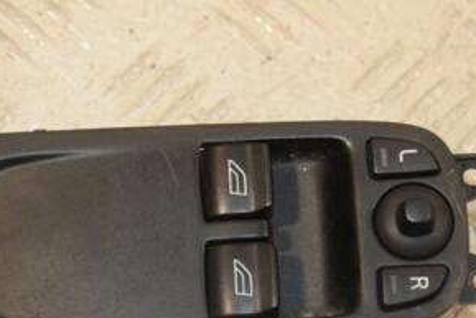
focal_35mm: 162
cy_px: 237
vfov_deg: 8.5
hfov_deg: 12.7
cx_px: 199
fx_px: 2143
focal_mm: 52
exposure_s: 1/200
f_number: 5.6
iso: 800
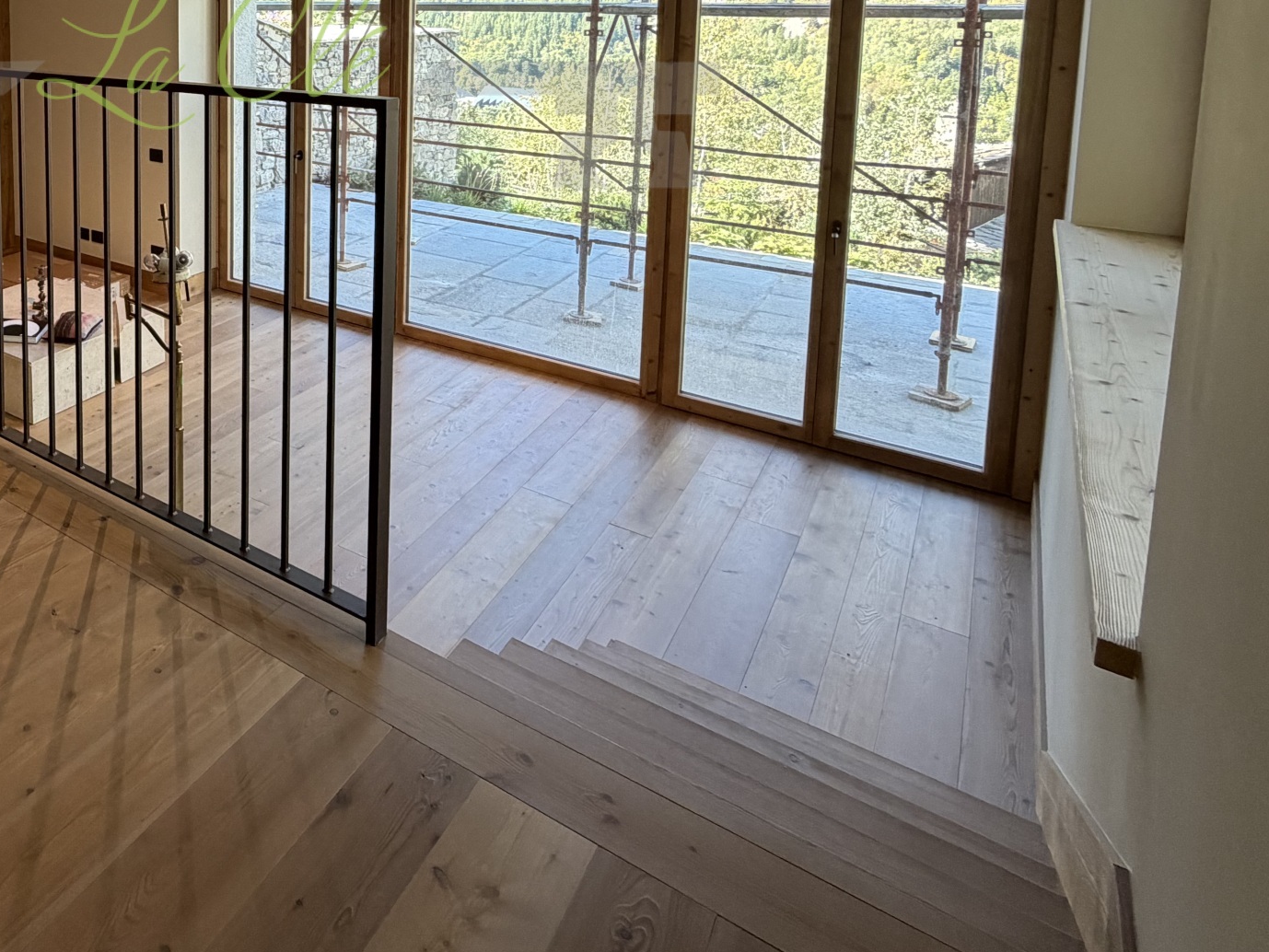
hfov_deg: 58.2
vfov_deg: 47.5
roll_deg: +0.6
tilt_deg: -6.7
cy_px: 88
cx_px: 140
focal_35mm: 26
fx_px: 953
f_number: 2.2
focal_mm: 2.22
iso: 200
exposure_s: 1/121
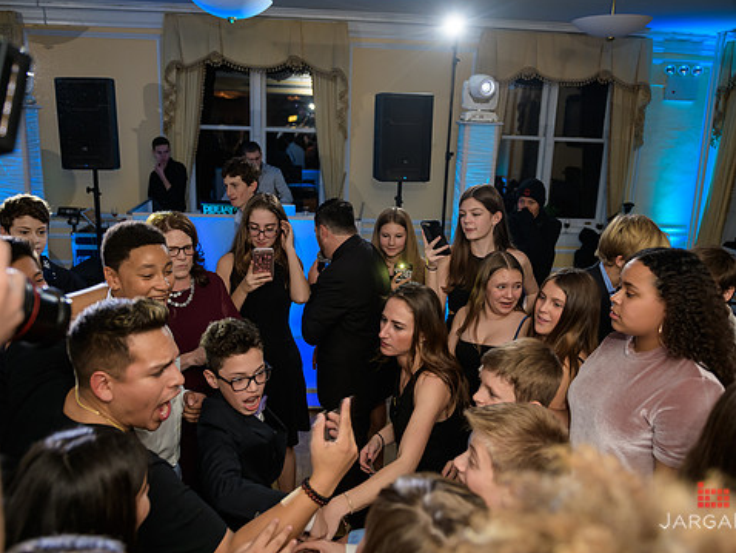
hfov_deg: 63.4
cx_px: 360
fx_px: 596
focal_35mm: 28
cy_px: 264
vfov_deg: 49.8
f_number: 3.2
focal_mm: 24
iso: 400
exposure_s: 1/125
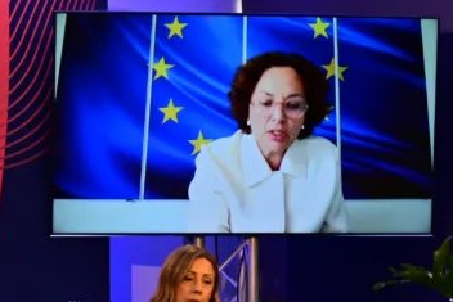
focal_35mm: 218
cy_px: 187
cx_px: 263
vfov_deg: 6.3
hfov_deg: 9.4
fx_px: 2744
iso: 1600
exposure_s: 1/500
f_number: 4
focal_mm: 75
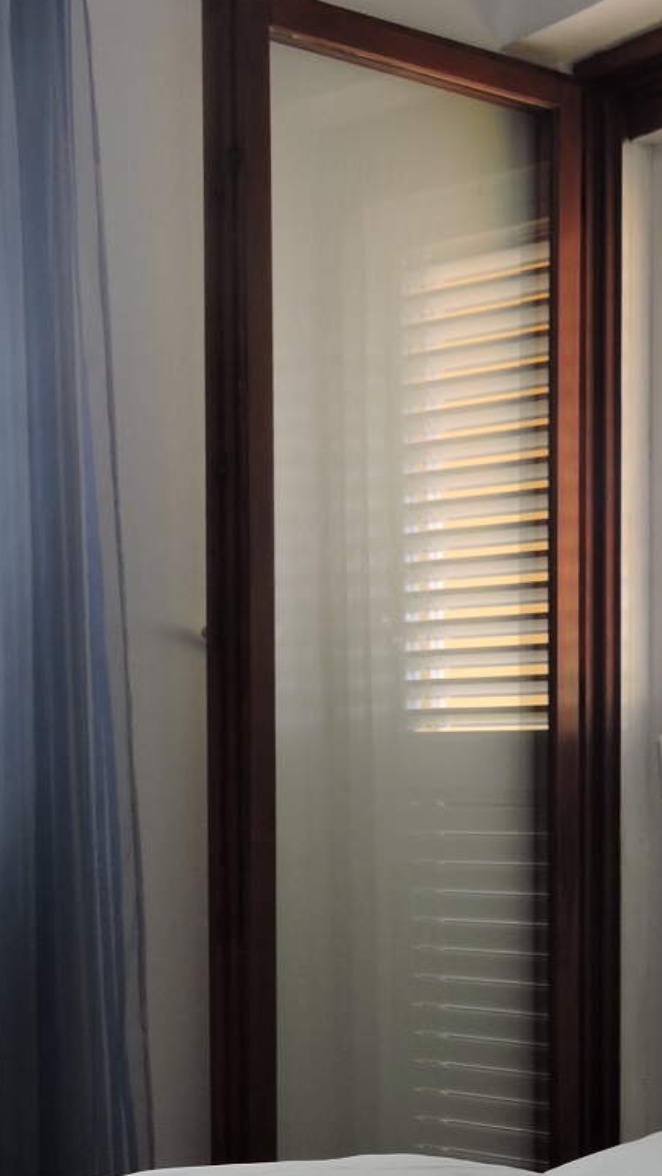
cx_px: 704
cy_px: 1009
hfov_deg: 15.9
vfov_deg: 27.8
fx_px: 2309
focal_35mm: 74
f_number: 3.8
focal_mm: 6.3
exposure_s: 1/30
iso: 100
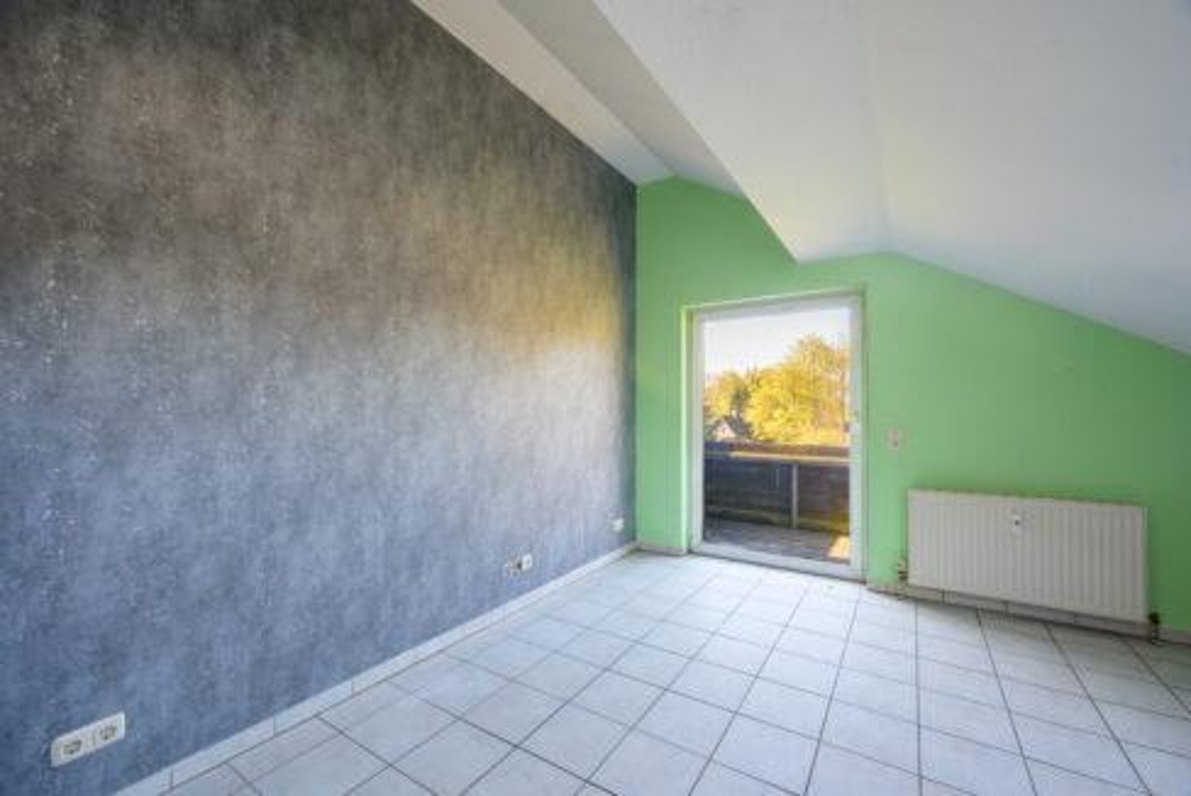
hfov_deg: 100.4
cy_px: 398
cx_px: 596
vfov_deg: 77.4
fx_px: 497
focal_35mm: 15
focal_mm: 15
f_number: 9
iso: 200
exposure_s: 1/30
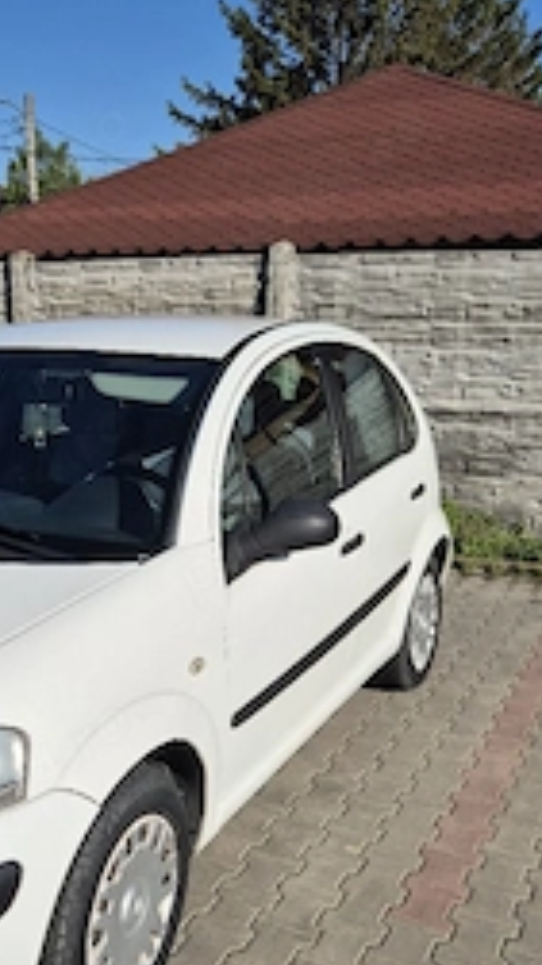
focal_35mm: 40
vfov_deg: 50.4
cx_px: 81
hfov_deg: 28.8
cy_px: 546
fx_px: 1023
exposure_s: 1/5000
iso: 25
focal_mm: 5.4
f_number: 1.8
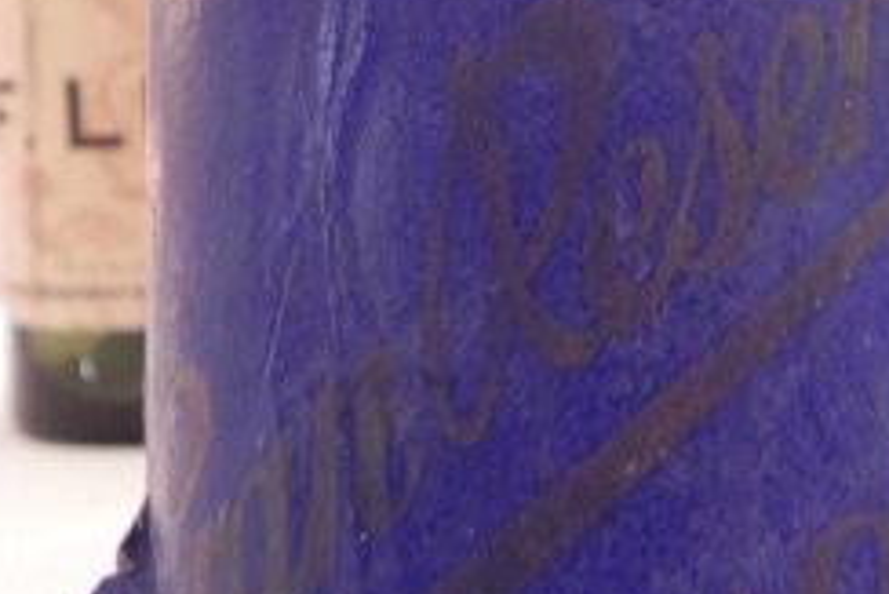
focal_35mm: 68
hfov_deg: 29.2
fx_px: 1680
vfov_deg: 19.8
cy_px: 102
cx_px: 663
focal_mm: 4.6
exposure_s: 1/1.8
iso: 400
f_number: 2.8
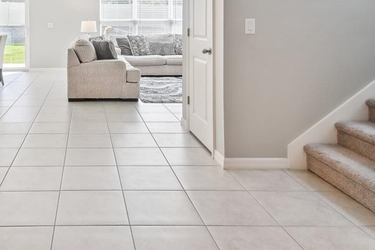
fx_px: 344
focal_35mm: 33
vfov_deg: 37.3
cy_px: 24
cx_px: 89
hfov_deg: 54.3
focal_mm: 10
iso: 100
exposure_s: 1/8
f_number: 8
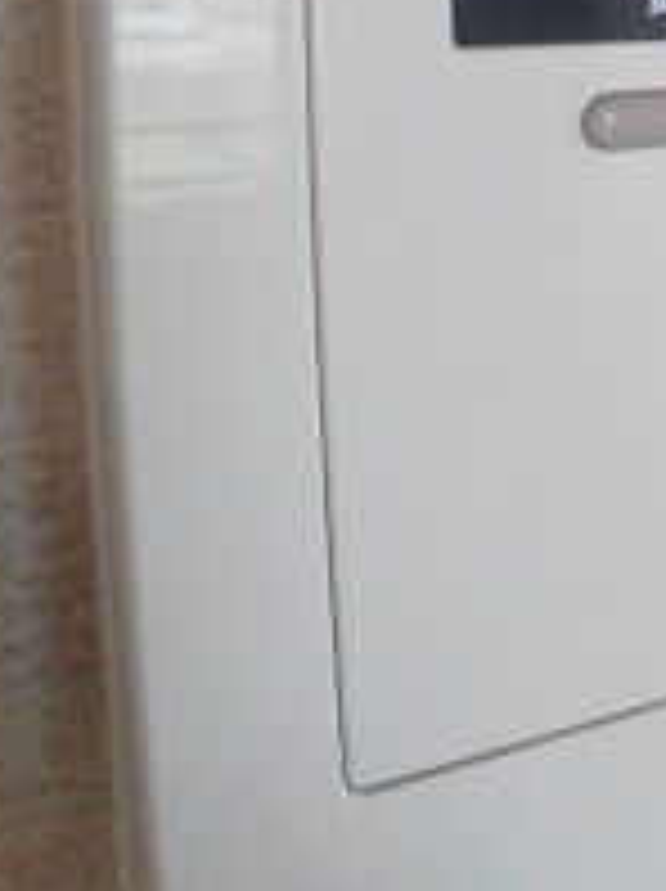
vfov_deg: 23.2
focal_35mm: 81
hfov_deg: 17.2
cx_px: 832
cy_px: 4
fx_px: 2082
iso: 320
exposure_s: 1/33.3
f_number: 2.2
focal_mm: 3.46
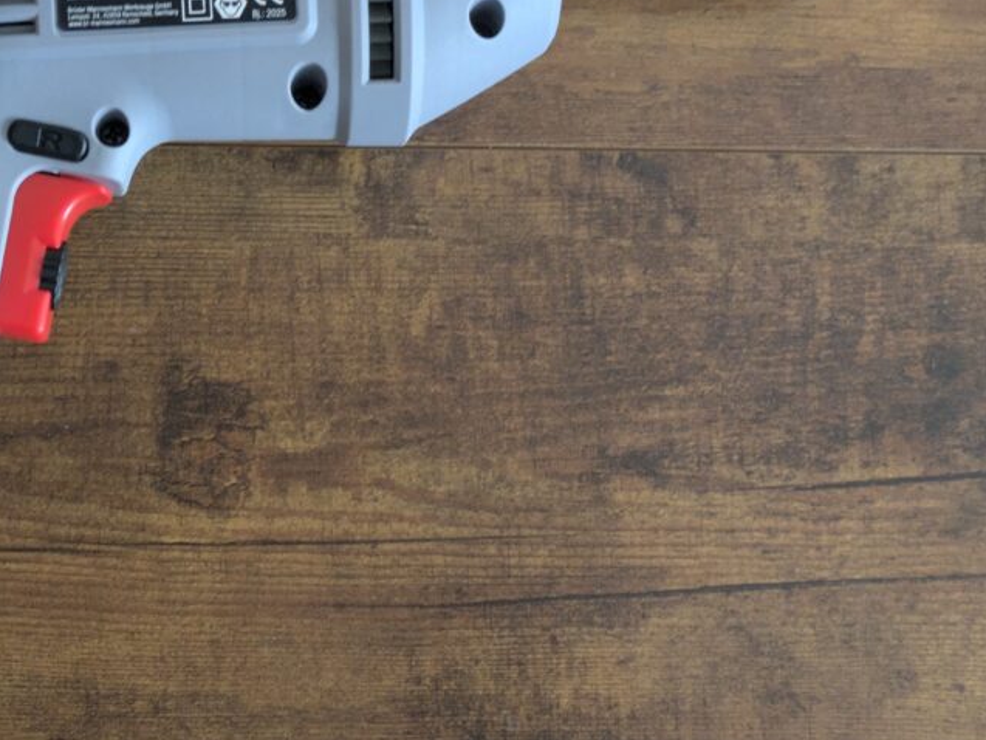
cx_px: 246
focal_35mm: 82
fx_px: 2336
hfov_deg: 23.6
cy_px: 259
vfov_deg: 18.0
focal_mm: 5.43
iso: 435
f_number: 1.89
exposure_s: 1/25
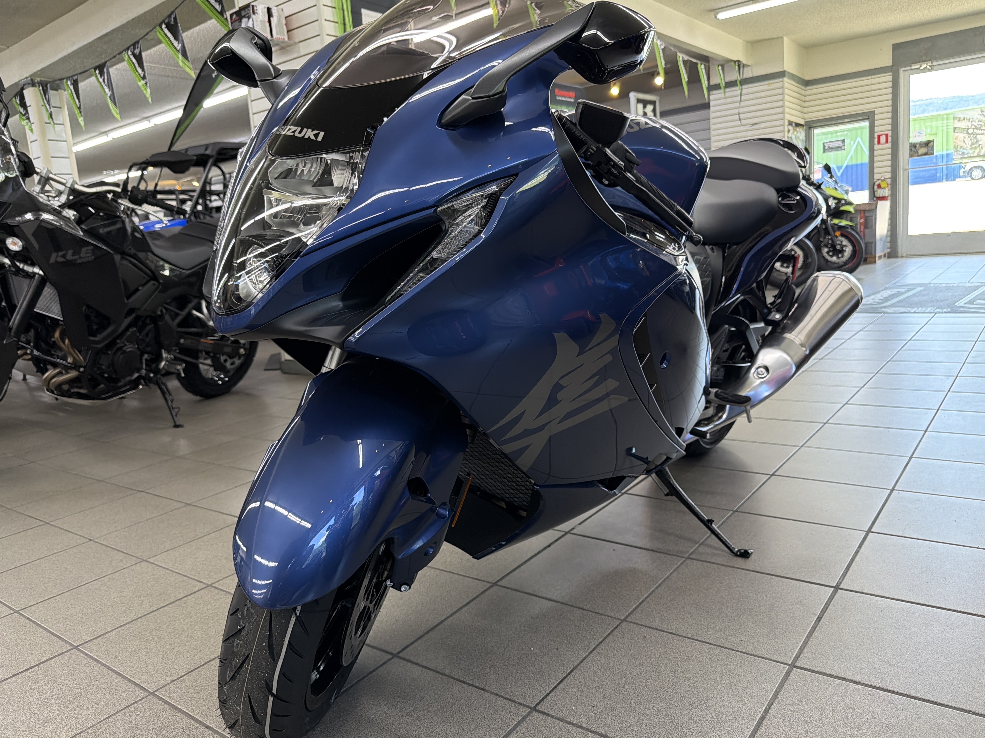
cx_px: 483
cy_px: 367
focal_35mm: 25
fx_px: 711
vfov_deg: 54.9
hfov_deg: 69.4
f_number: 1.78
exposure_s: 1/120
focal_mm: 6.76
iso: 250
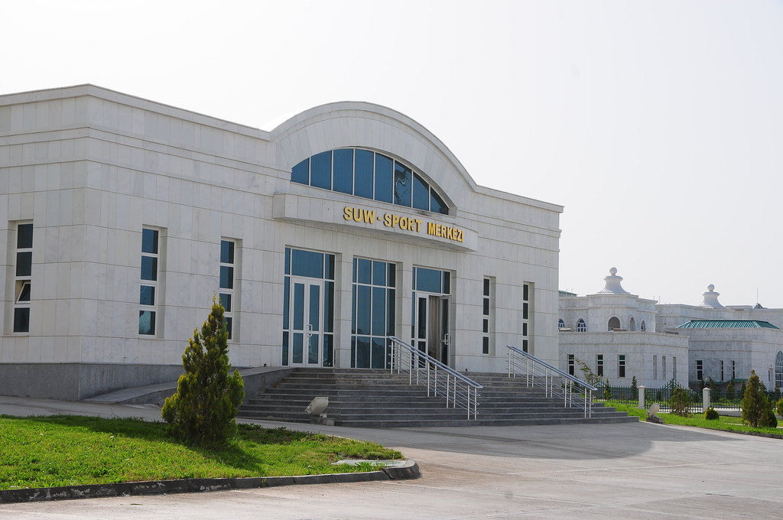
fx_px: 1303
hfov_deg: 33.4
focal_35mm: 60
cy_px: 260
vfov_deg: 22.6
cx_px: 392
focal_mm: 40
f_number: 11
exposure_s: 1/500
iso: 250
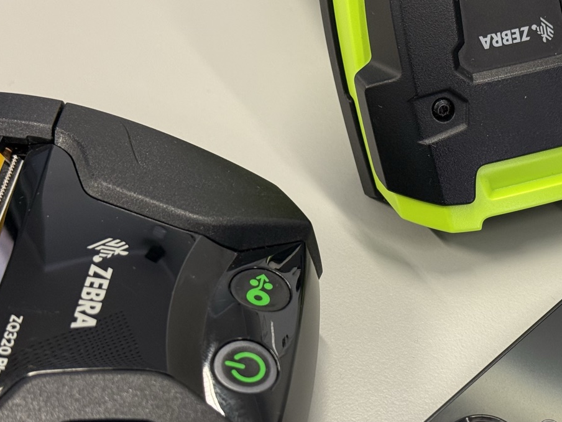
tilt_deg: -44.3
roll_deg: -0.3
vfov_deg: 17.3
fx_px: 1380
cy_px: 289
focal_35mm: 85
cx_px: 431
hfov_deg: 22.8
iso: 160
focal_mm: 6.76
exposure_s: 1/50
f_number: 1.78
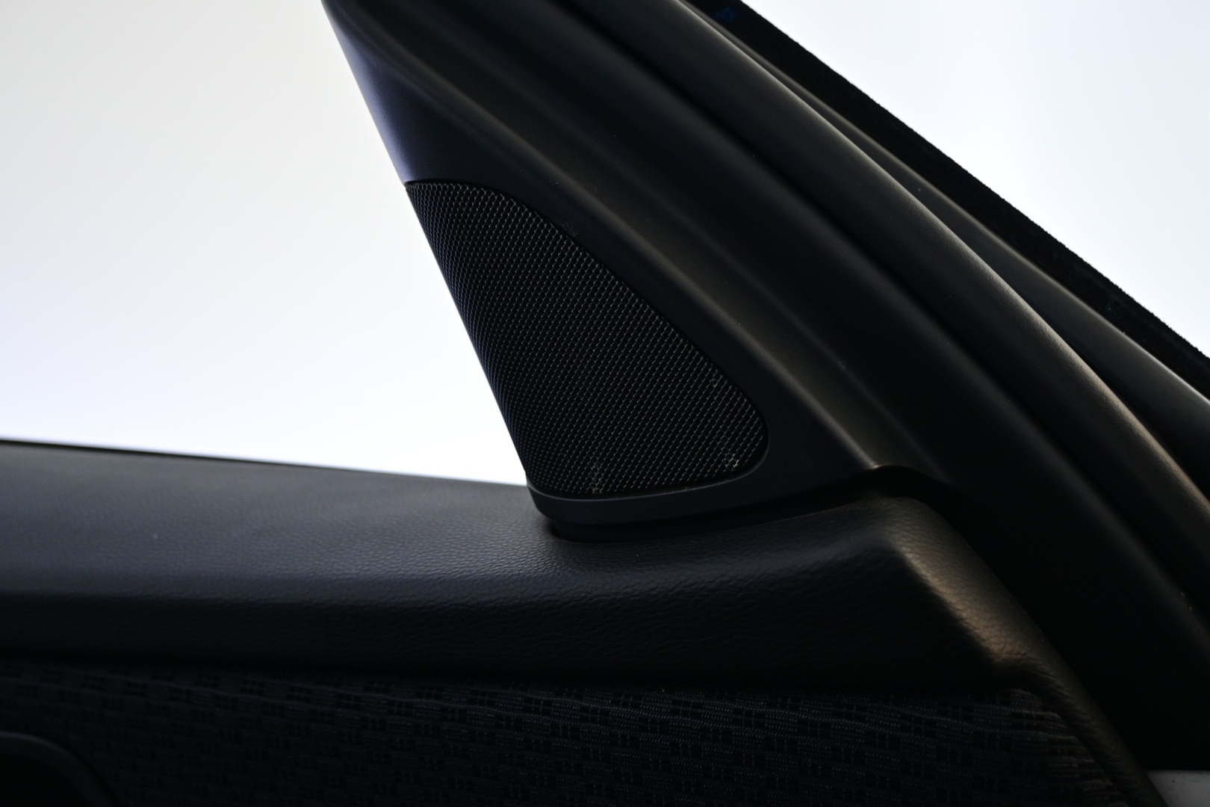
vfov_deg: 38.4
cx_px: 605
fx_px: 1159
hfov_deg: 55.1
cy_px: 404
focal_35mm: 34
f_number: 4.2
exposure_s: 1/40
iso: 640
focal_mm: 23
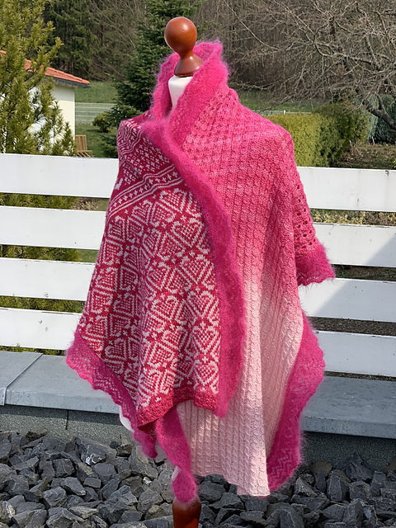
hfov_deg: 28.0
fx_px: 793
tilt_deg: -9.5
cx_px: 198
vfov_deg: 36.8
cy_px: 264
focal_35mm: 52
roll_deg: -2.4
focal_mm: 6
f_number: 2.4
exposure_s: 1/888
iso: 16
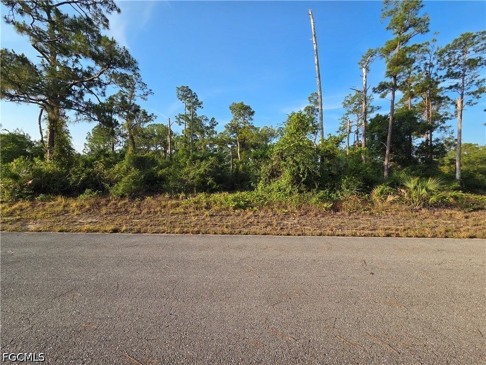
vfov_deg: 89.9
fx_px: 183
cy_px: 182
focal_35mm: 13
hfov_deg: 106.2
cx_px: 243
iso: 50
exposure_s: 1/892
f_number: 2.2
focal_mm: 2.2
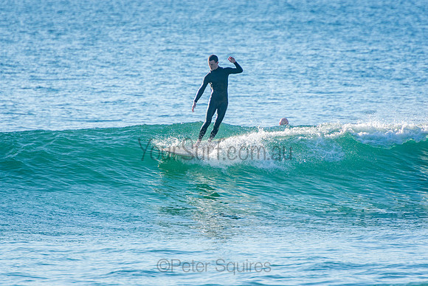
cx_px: 214
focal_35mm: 600
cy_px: 143
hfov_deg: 3.4
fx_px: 7135
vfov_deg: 2.3
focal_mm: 400
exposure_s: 1/1250
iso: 250
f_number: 5.6
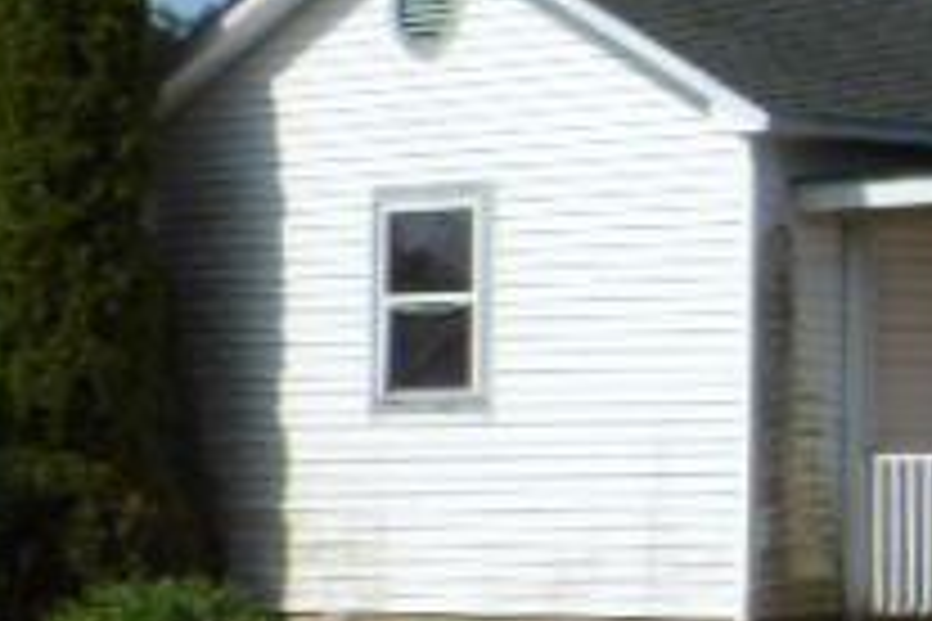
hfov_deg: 12.0
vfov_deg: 9.9
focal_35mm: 139
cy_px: 225
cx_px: 2211
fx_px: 3598
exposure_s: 1/180
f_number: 9.2
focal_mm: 4.9
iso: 80
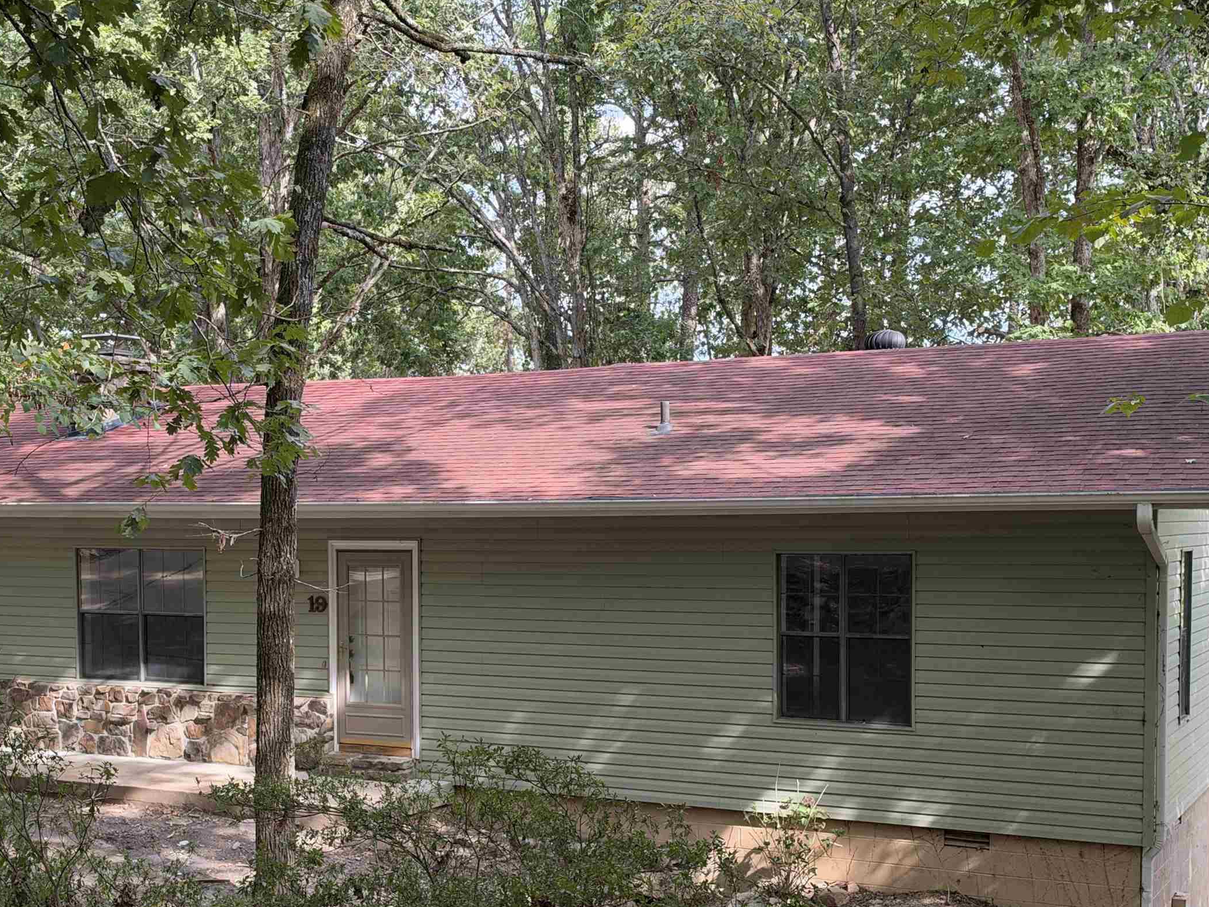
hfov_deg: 37.9
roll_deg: +0.1
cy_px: 598
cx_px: 447
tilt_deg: -2.3
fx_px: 1746
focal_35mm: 50
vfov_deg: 28.9
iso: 80
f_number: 1.8
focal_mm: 6.93
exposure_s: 1/256
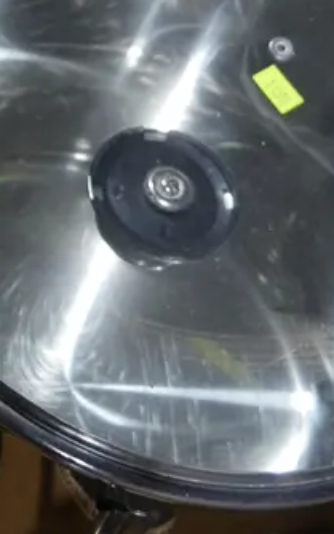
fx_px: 1513
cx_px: -42
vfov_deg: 19.2
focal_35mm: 104
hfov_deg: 12.4
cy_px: -54
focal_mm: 16
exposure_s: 1/60
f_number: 3.6
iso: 250
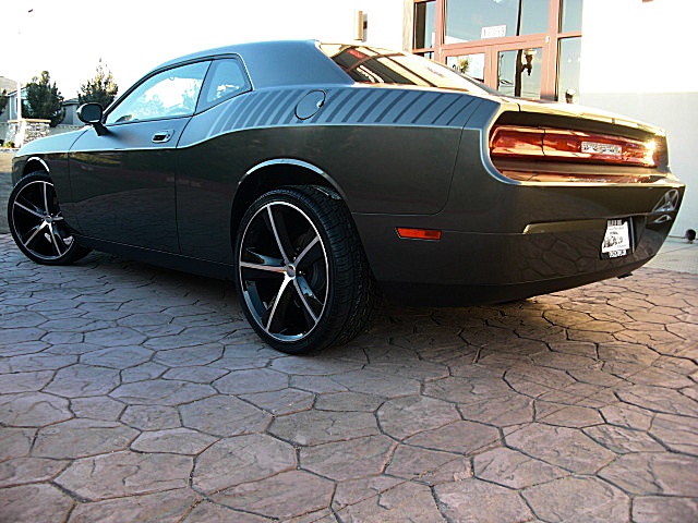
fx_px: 726
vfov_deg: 39.7
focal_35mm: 36
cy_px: 262
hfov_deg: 51.4
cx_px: 349
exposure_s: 1/100
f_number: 2.8
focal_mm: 6.3
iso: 100
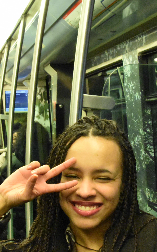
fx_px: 603
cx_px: 102
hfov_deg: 14.8
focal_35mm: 88
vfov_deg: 23.3
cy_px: 185
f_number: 10
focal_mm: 24
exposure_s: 1/60
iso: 8000
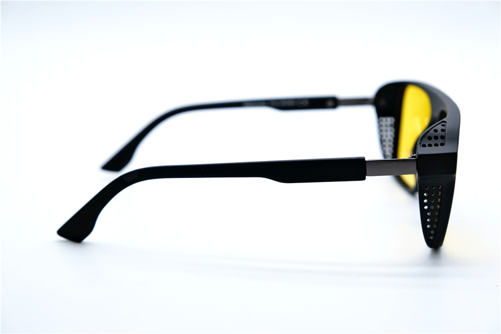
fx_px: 849
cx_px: 250
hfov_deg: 32.9
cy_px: 167
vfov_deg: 22.2
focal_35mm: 61
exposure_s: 1/150
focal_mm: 40.7
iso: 160
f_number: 5.6
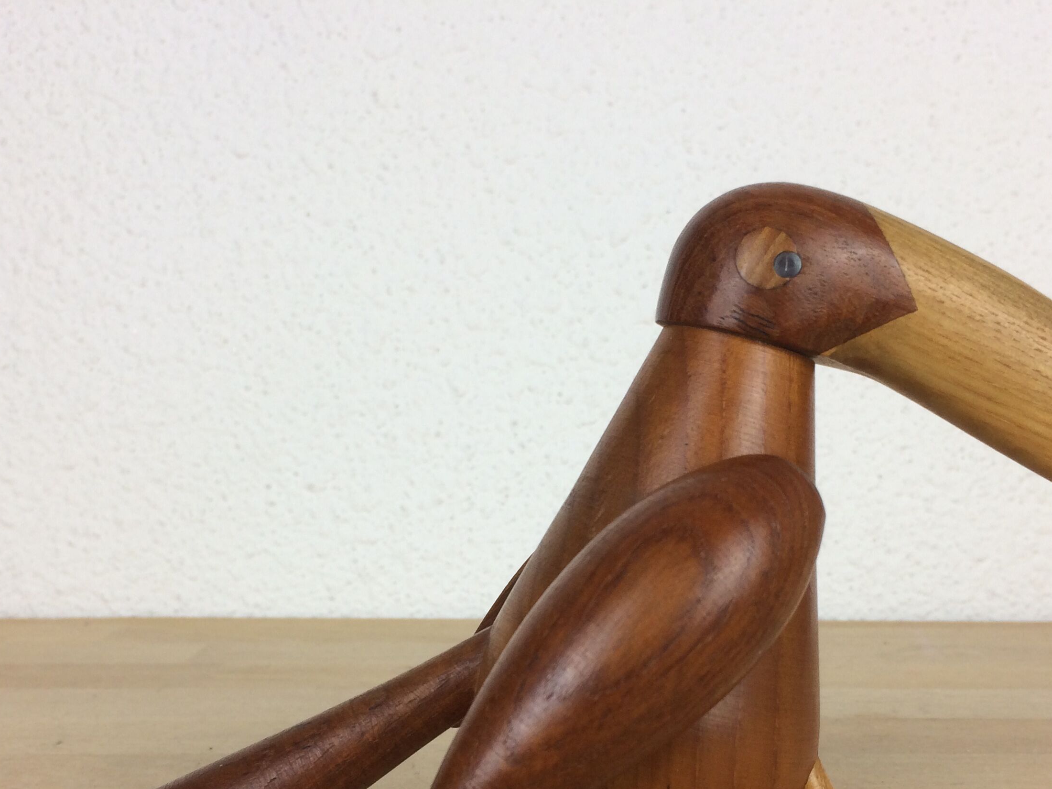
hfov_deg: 43.8
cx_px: 560
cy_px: 568
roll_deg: -0.4
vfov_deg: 33.1
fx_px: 1307
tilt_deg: -5.0
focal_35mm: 43
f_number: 2.2
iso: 50
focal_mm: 4.15
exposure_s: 1/100
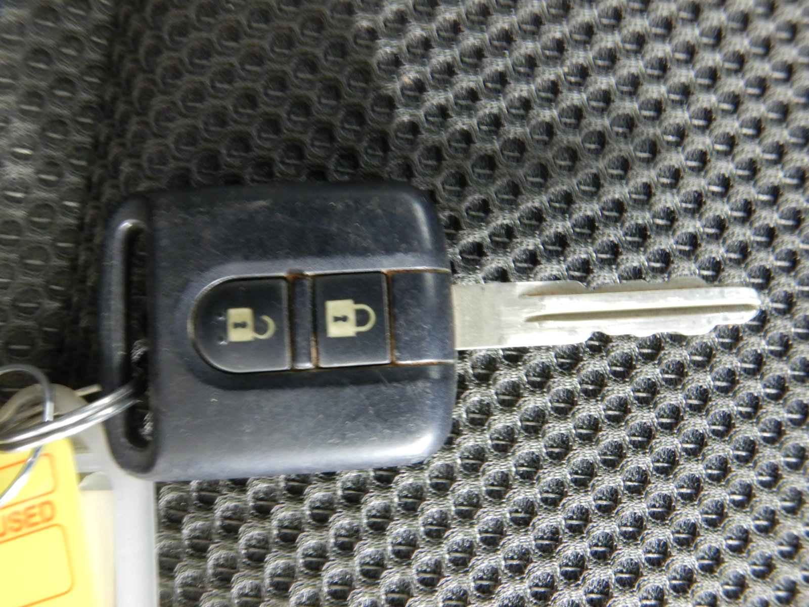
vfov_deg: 45.4
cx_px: 404
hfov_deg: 58.4
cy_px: 304
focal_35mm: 31
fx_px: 724
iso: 400
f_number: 4.2
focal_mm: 5.6
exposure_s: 1/10
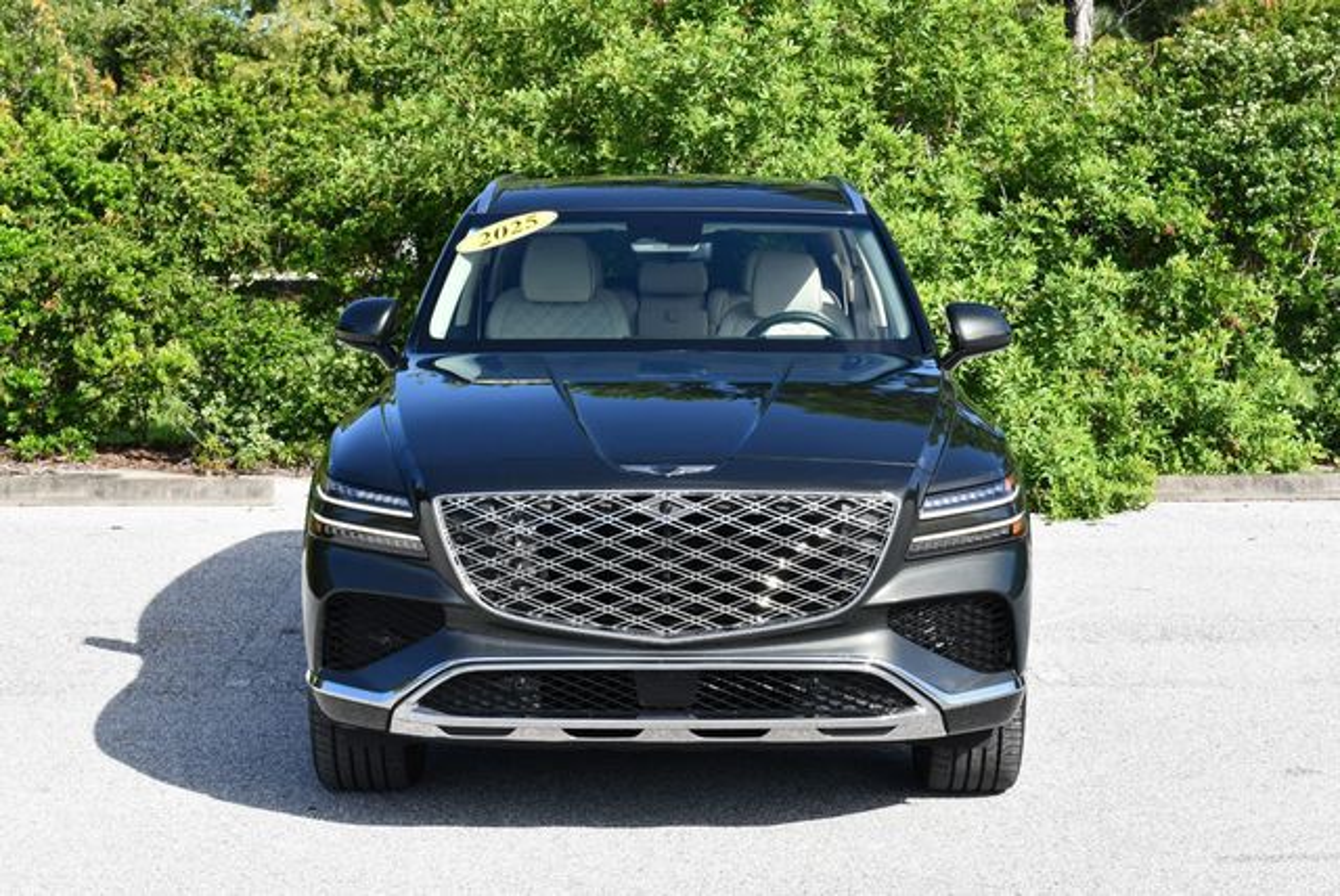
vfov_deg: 19.0
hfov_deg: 28.0
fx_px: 2682
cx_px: 670
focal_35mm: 72
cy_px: 448
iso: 200
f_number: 8
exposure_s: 1/250
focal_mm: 36
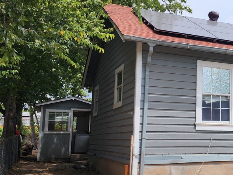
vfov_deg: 26.1
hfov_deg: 31.8
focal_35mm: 56
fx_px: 377
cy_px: 91
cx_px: 231
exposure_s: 1/1283
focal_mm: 6.4
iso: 12
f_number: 1.8
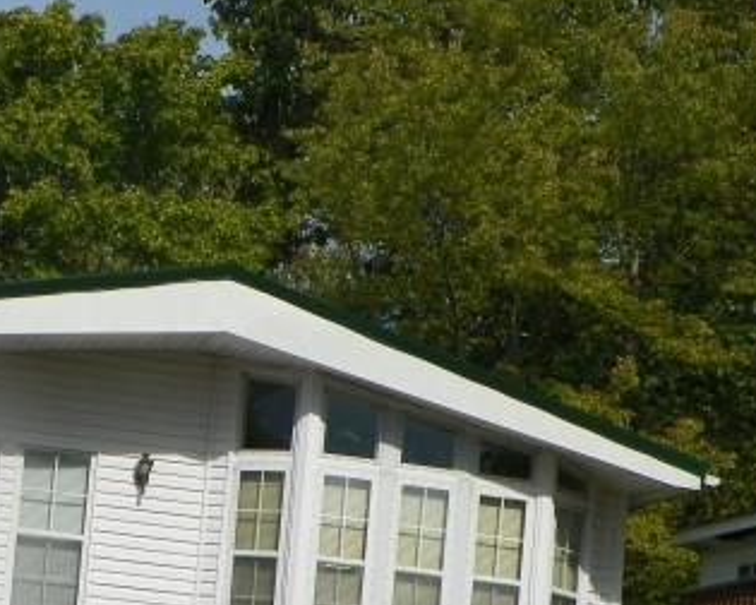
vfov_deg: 11.4
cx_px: 24
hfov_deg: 14.1
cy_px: 528
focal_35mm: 135
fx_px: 3021
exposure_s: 1/500
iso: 64
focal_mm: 12.1
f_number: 5.6
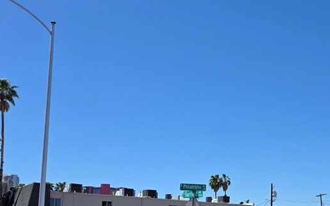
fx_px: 432
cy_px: 177
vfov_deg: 26.2
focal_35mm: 48
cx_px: 261
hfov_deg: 40.2
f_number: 1.7
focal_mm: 6.3
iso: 80
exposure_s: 1/7061
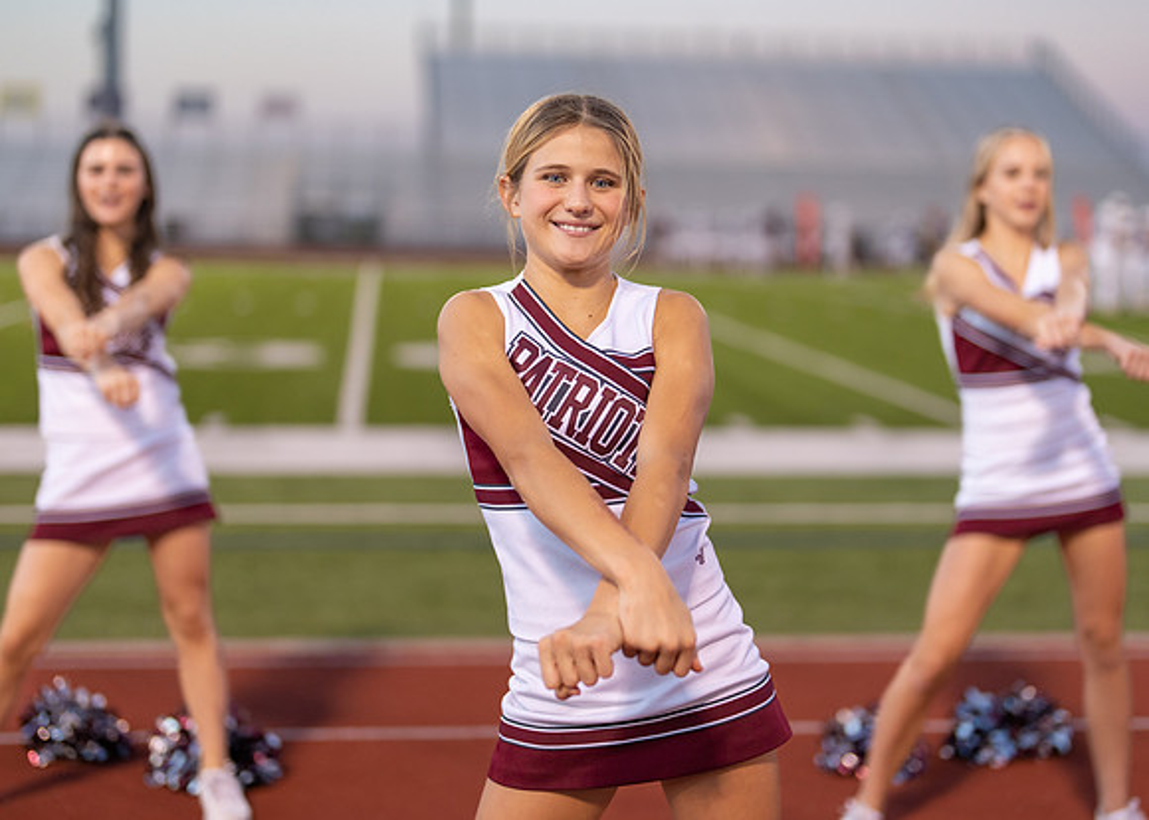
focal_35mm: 65
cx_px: 636
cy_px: 347
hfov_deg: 30.4
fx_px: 2114
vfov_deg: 21.9
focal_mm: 50
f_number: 1.2
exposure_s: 1/1000
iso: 400
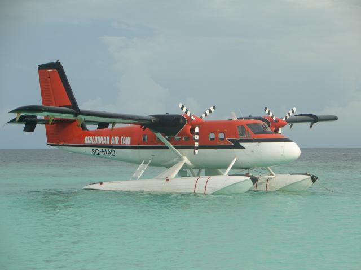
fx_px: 1377
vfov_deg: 11.2
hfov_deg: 14.9
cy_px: 135
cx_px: 180
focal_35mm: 132
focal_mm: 28.4
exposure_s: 1/250
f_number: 5.5
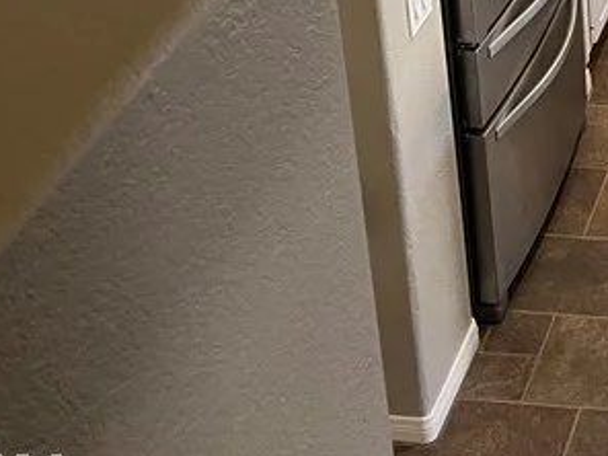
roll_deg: -2.0
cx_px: 896
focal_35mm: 90
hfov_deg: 19.2
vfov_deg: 14.9
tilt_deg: -22.7
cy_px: -283
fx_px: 1581
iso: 125
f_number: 1.6
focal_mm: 5.1
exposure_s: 1/60
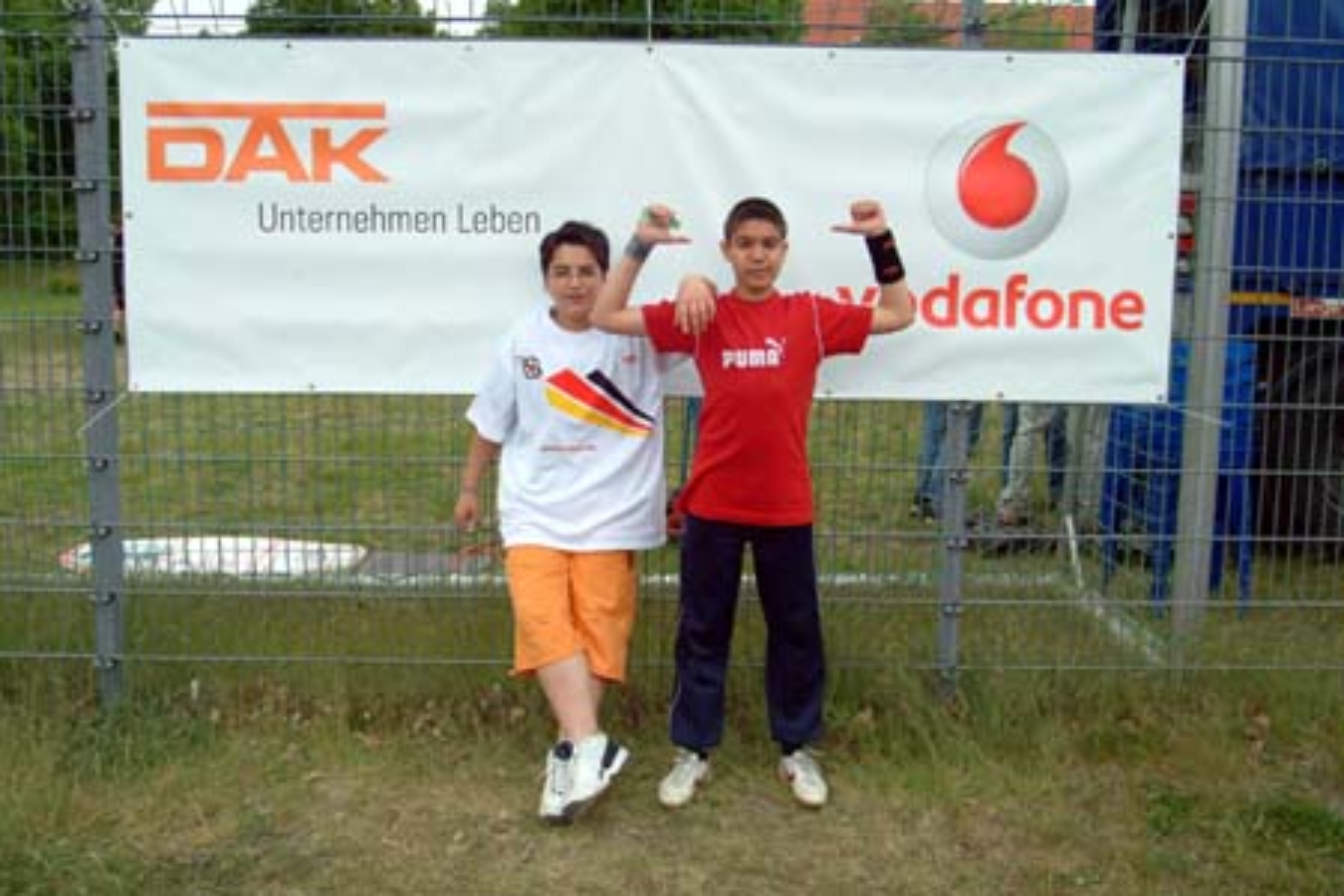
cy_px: 448
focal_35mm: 36
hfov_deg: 53.1
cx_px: 672
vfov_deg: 36.9
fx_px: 1344
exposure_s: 1/250
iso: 400
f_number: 8
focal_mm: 24
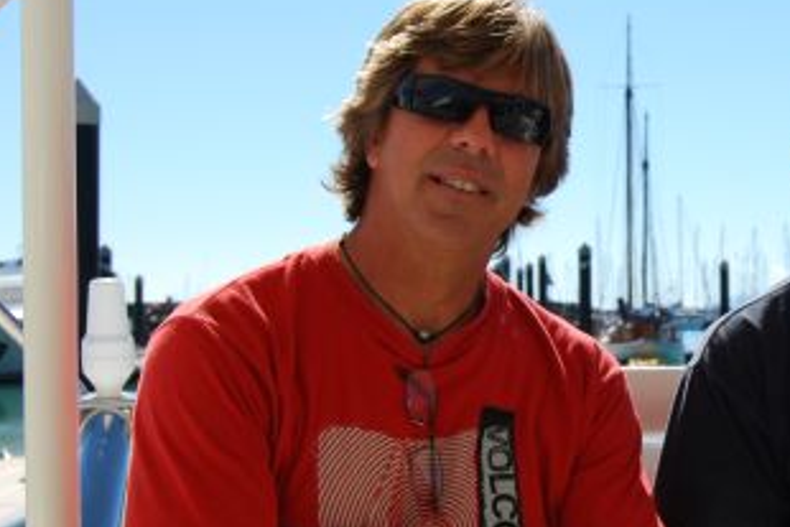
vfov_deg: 14.3
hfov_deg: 20.5
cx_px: 790
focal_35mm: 96
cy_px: 227
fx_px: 2108
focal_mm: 31
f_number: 8
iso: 100
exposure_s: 1/250
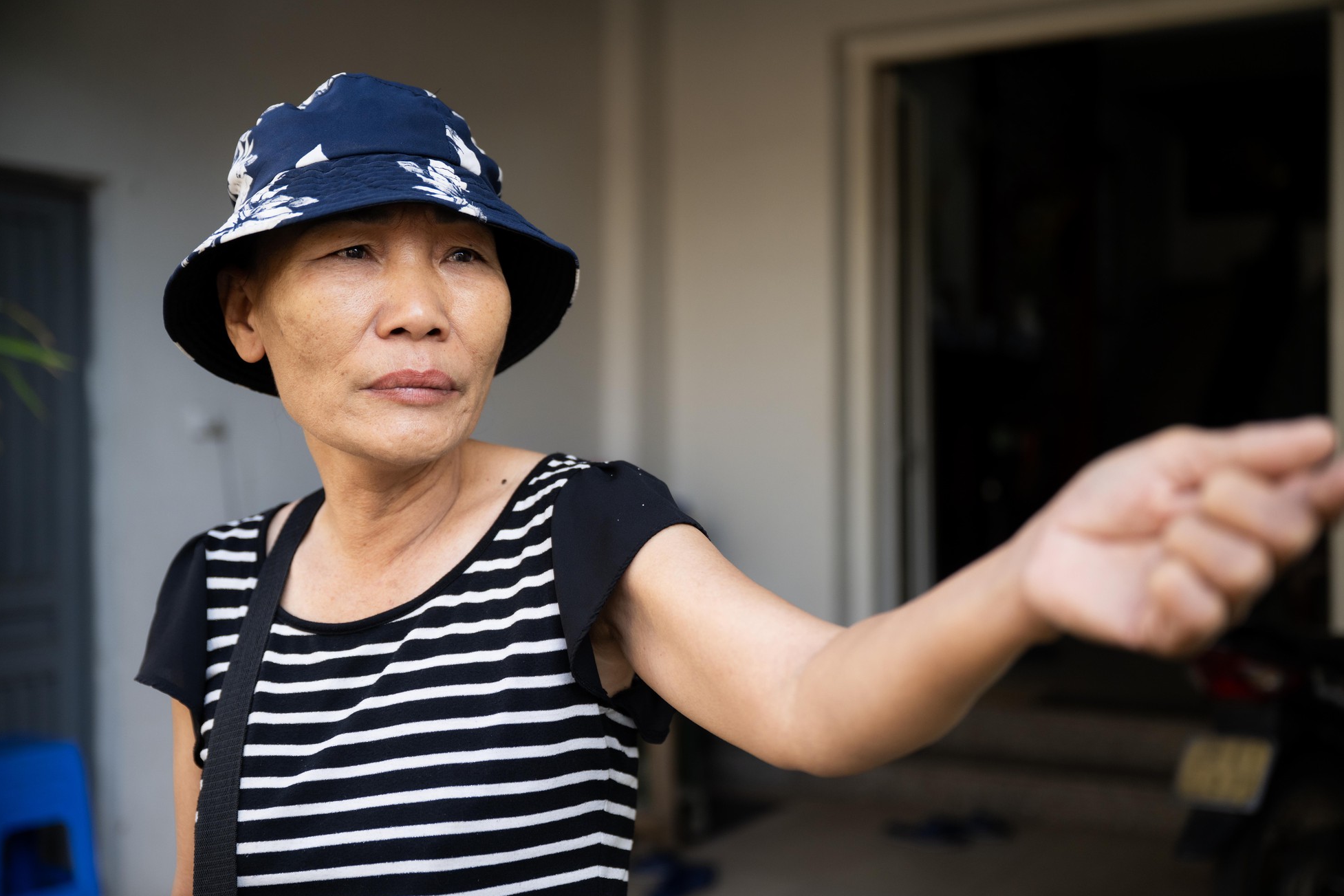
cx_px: 684
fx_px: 1643
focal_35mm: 44
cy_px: 447
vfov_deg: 30.5
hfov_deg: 44.5
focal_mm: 43
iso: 160
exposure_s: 1/400
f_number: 2.8
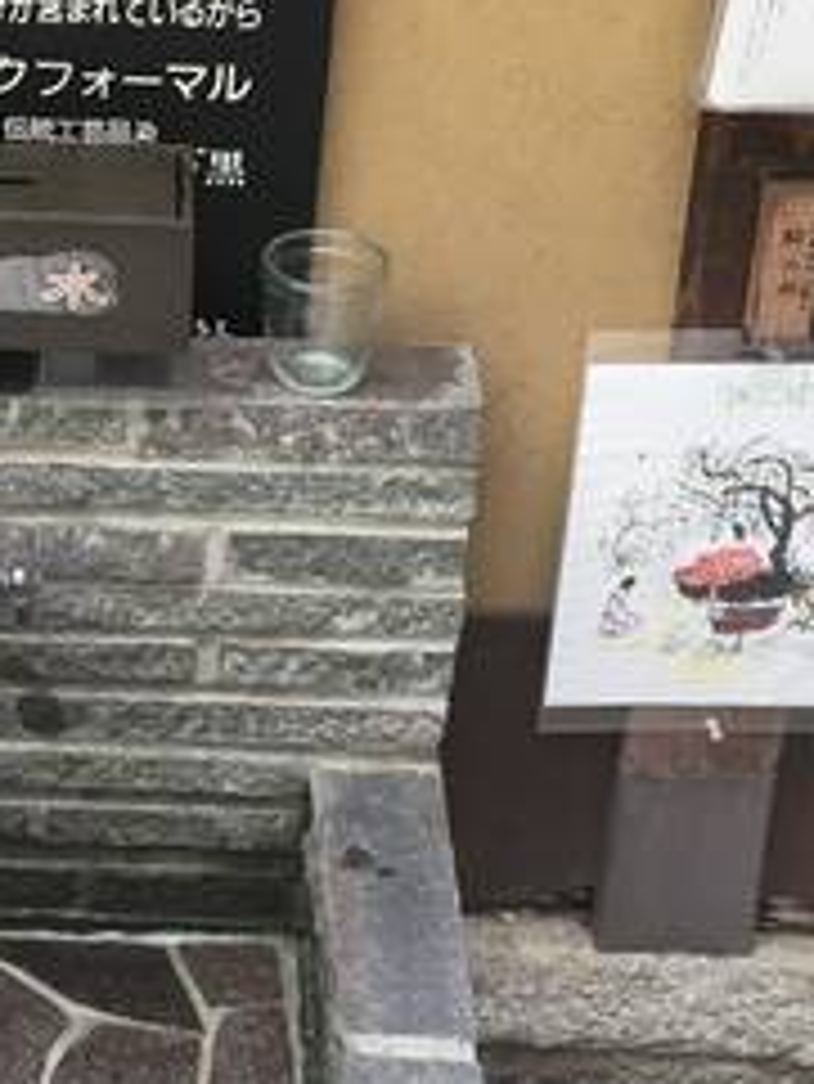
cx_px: -49
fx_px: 2412
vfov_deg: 25.2
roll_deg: +0.9
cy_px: 346
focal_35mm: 77
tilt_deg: -29.9
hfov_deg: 18.5
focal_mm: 4.15
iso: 40
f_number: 2.2
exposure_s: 1/30
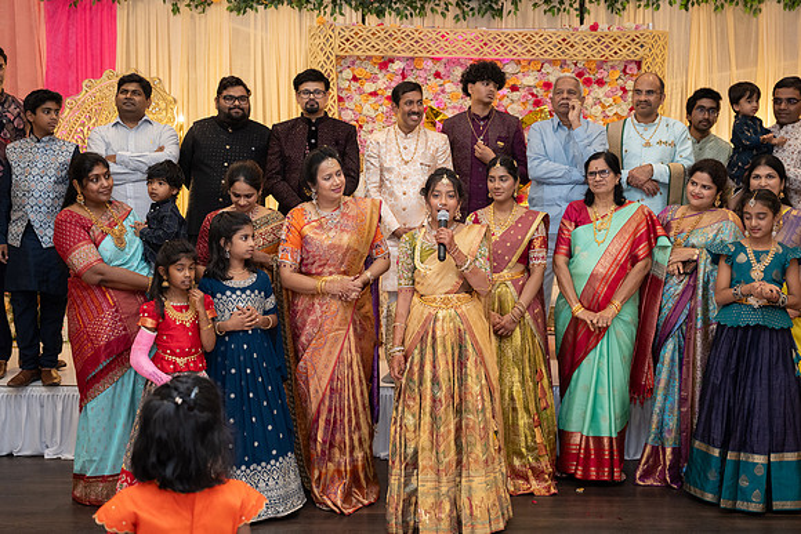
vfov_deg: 31.6
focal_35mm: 42
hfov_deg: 45.9
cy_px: 267
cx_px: 400
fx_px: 945
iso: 1250
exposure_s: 1/160
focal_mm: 42
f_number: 4
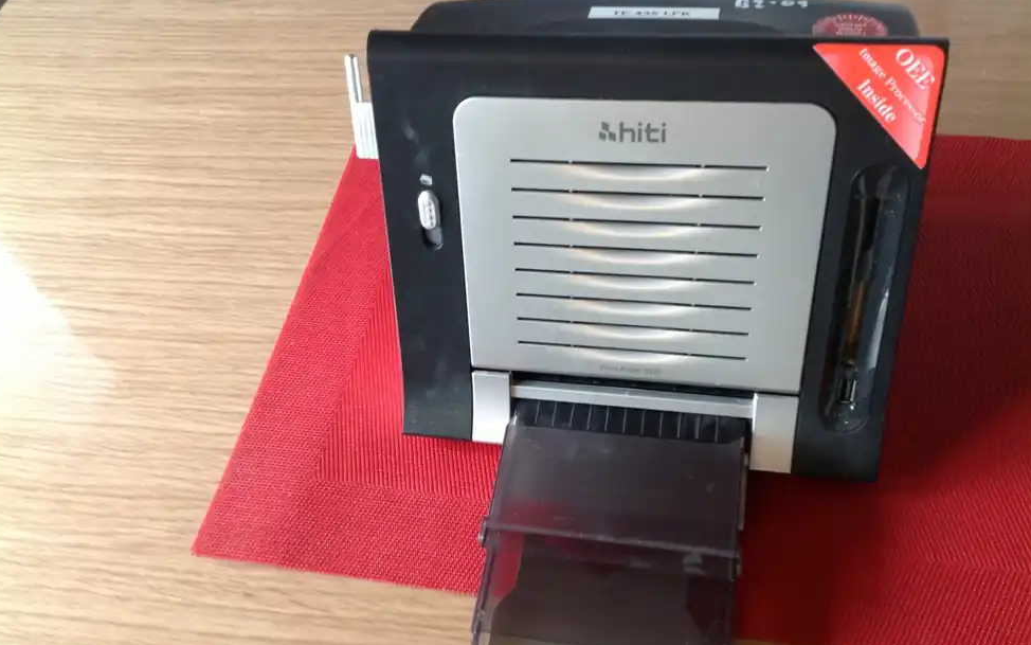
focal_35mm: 38
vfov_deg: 33.5
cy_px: 384
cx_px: 516
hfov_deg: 51.5
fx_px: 1068
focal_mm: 4.28
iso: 125
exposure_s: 1/15
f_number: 2.4
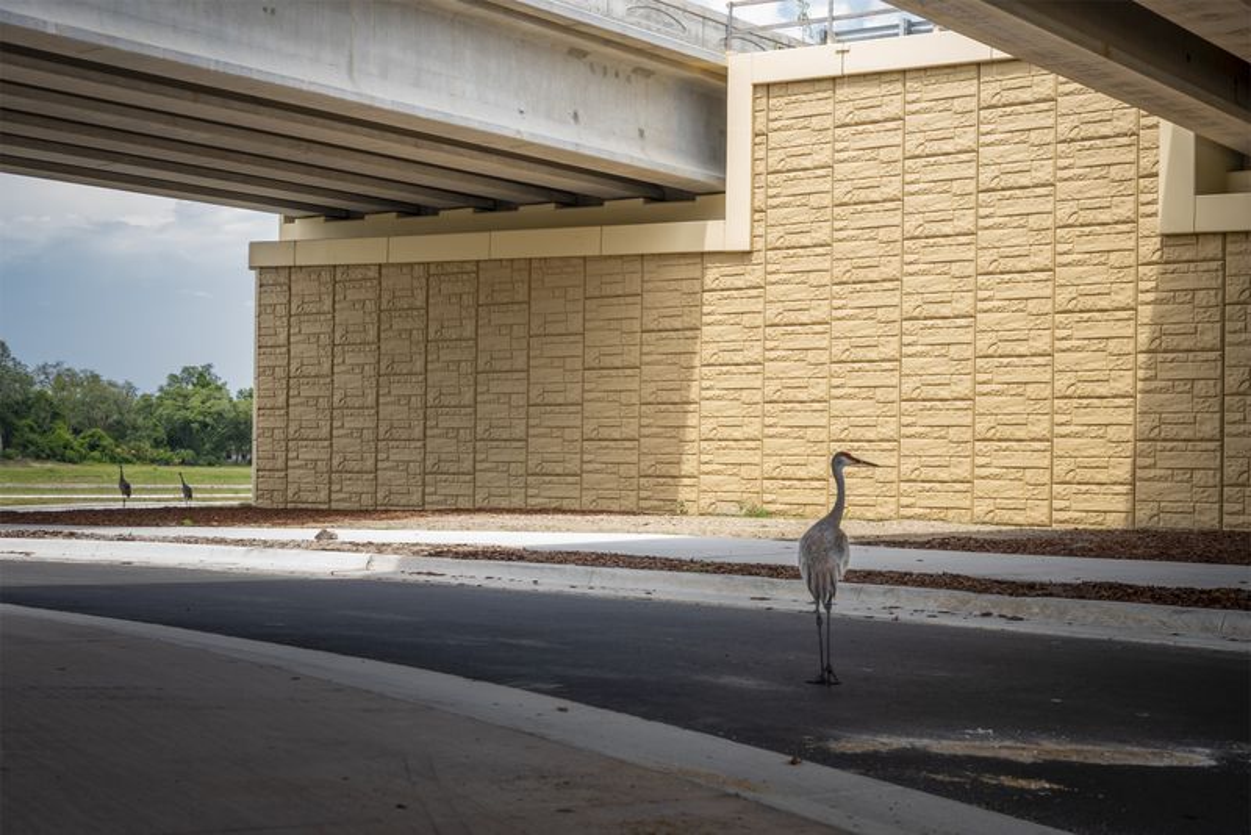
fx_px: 1738
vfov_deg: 27.0
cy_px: 418
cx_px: 626
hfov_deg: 39.6
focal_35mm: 50
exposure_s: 1/100
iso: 200
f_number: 10
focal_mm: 50
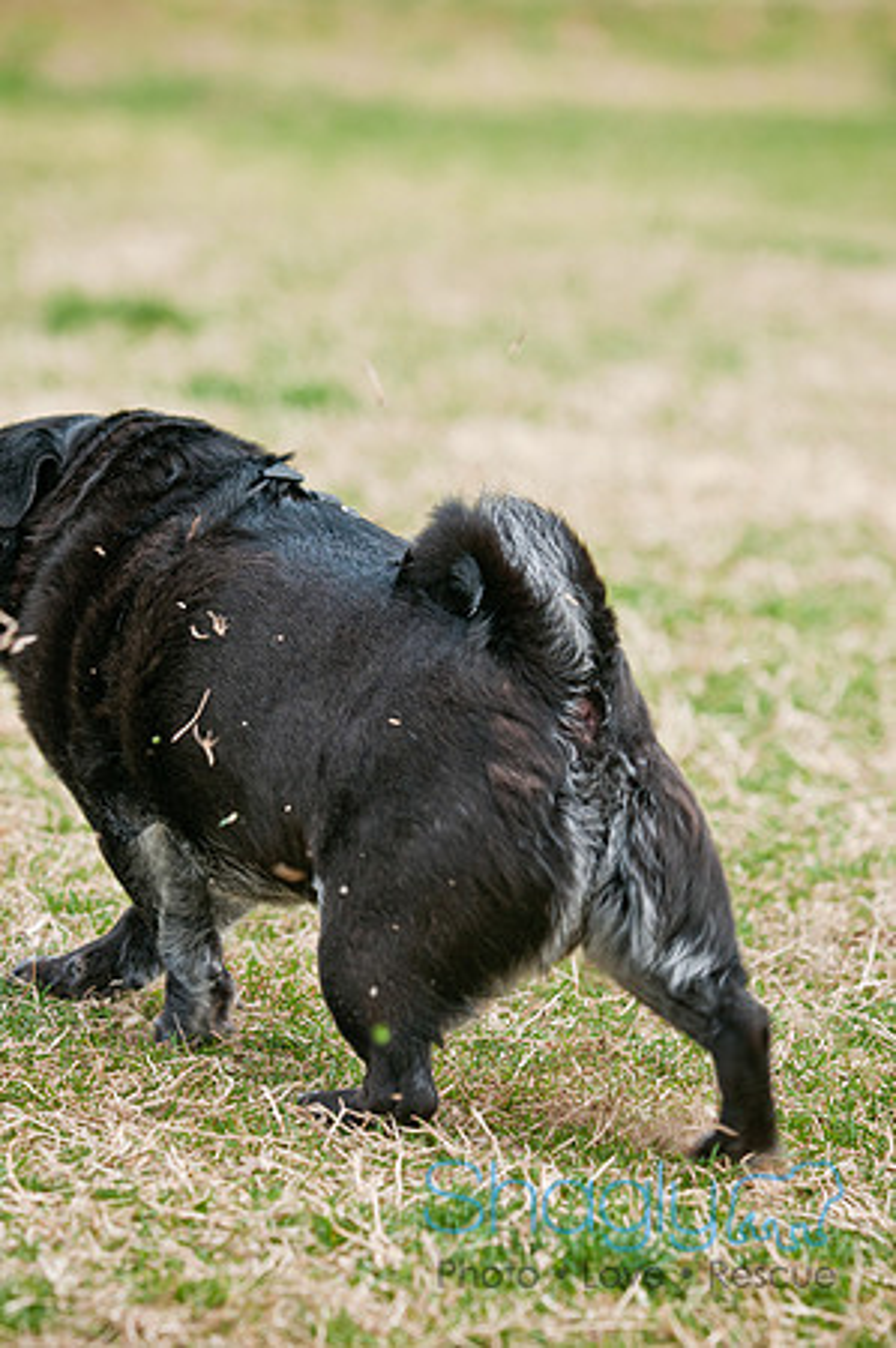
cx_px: 448
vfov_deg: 11.4
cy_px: 674
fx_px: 6735
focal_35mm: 180
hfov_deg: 7.6
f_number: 5
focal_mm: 120
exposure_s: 1/400
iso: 200
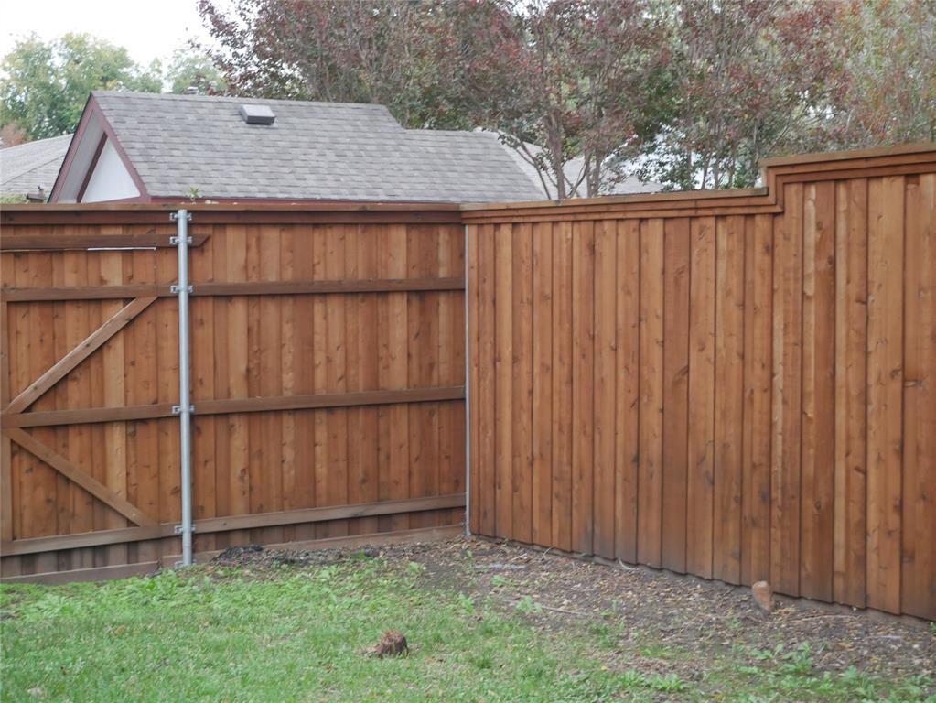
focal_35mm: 62
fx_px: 1677
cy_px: 352
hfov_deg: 31.2
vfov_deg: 23.7
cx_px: 468
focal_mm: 31
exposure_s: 1/80
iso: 1250
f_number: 5.4
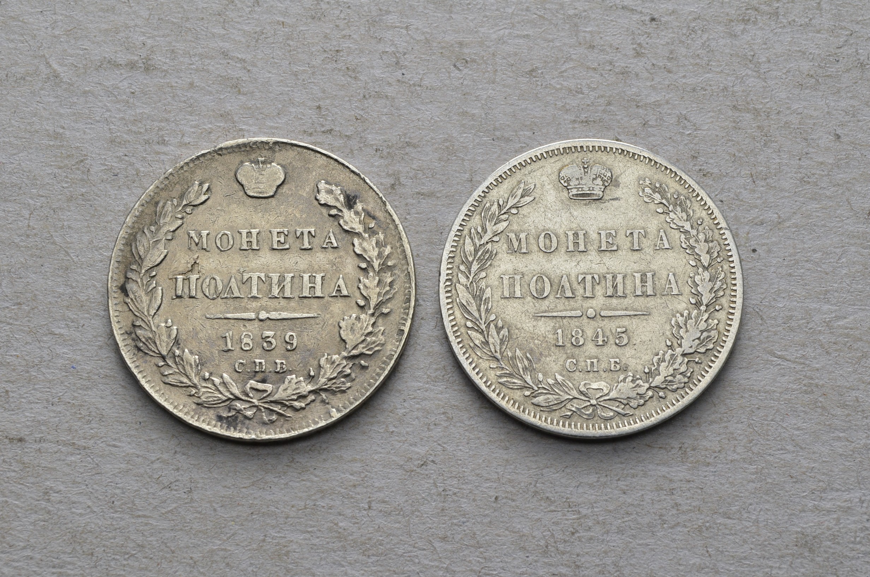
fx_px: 1990
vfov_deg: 16.5
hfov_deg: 24.7
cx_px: 435
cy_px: 288
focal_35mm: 82
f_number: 14
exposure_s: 1/250
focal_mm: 55
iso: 400
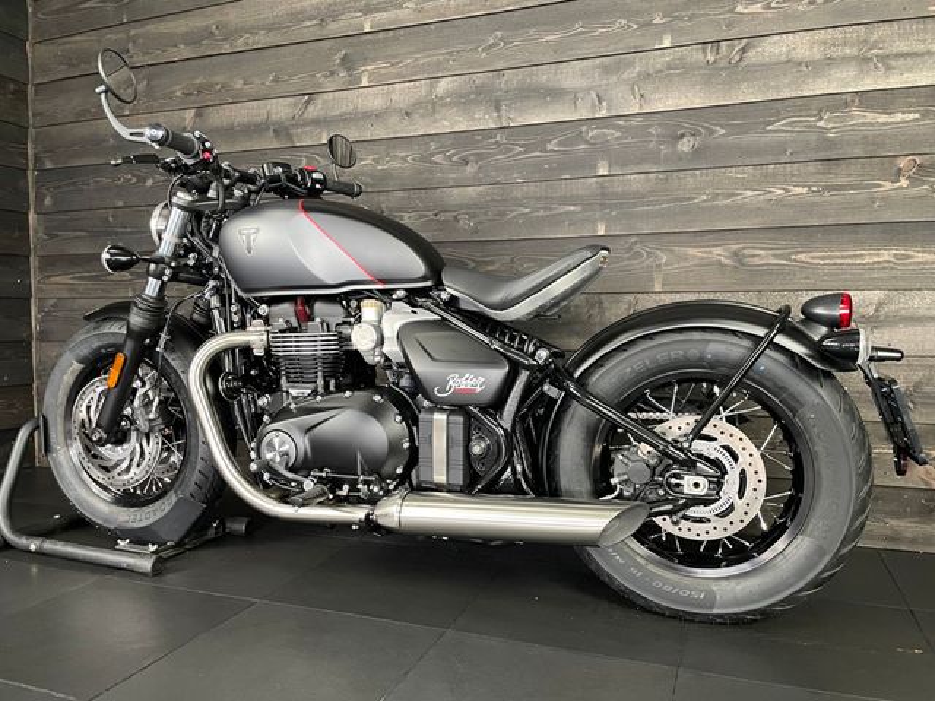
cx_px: 468
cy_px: 350
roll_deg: +0.2
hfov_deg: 67.3
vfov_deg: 53.1
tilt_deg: -3.1
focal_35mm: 26
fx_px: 702
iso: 320
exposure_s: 1/50
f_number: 1.6
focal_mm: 4.2
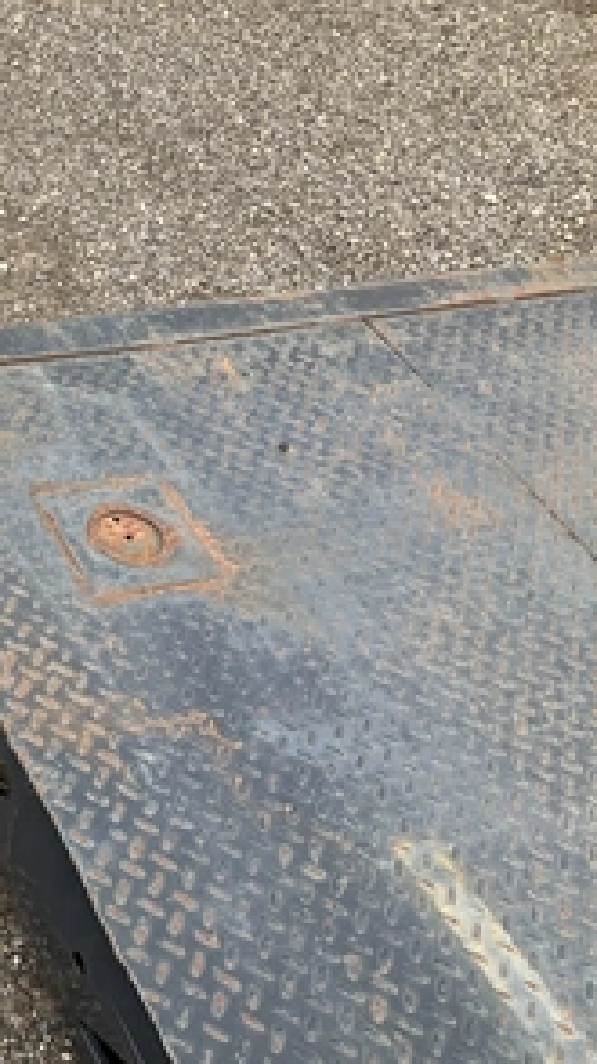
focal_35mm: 43
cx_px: -109
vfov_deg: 47.4
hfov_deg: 25.1
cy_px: 539
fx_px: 1212
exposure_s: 1/759
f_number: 1.8
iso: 25
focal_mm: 3
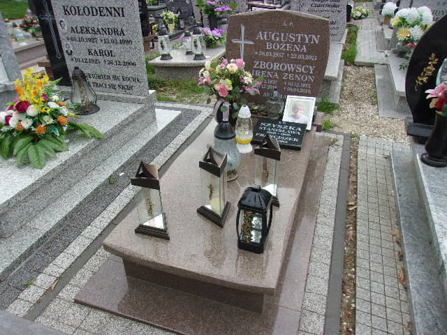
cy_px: 168
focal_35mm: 27
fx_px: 349
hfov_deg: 65.3
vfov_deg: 51.4
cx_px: 224
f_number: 3
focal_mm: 4.9
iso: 80
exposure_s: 1/240
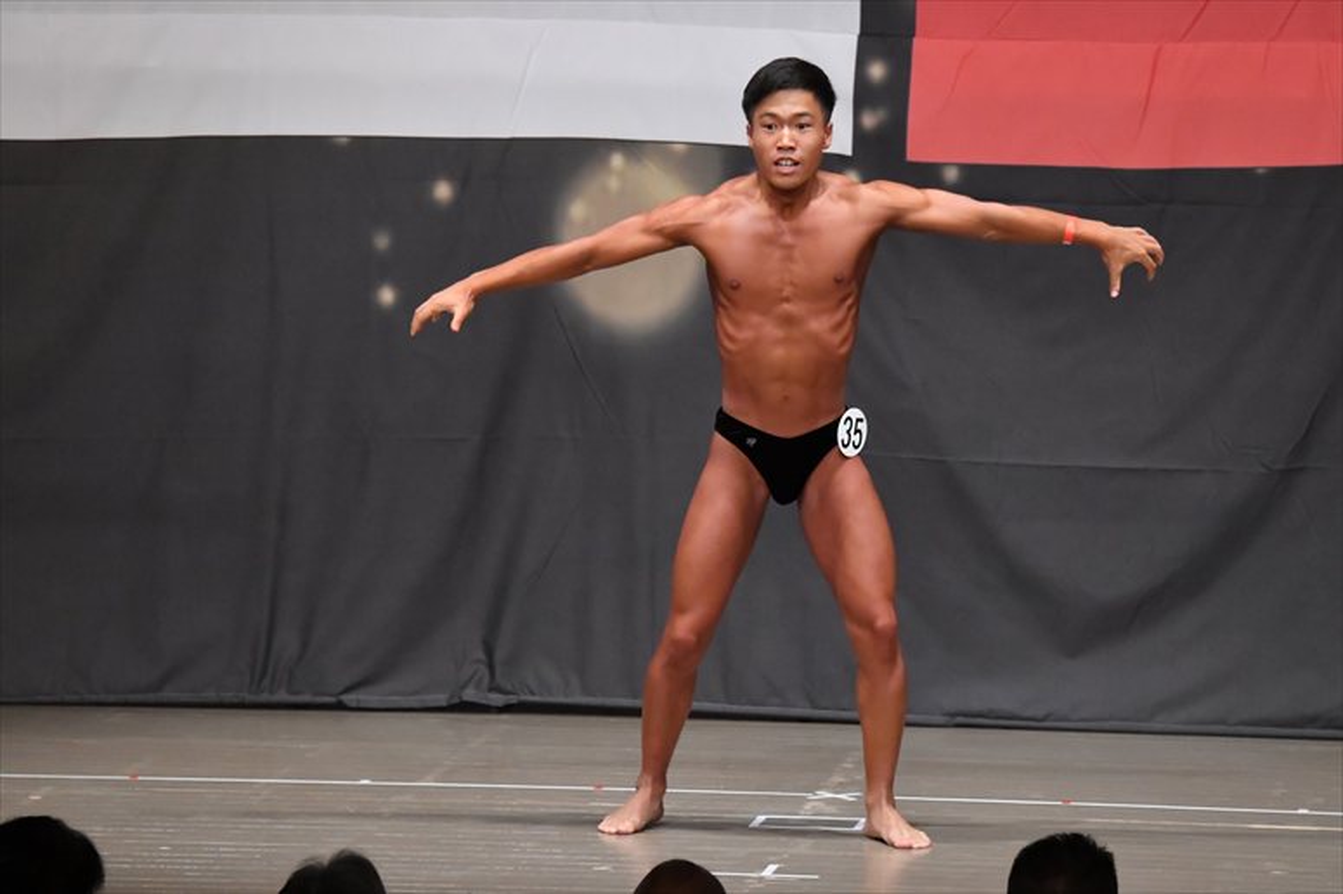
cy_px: 447
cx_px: 672
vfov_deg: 6.1
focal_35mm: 225
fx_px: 8390
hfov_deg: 9.2
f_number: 5.6
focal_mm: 150
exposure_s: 1/400
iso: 6400
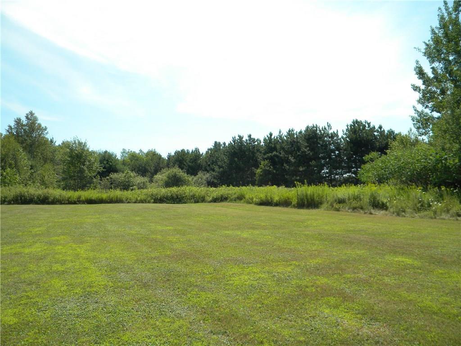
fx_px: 373
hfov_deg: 63.4
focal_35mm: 28
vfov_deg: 49.7
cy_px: 173
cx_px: 230
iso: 110
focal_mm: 5
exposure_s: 1/341
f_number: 7
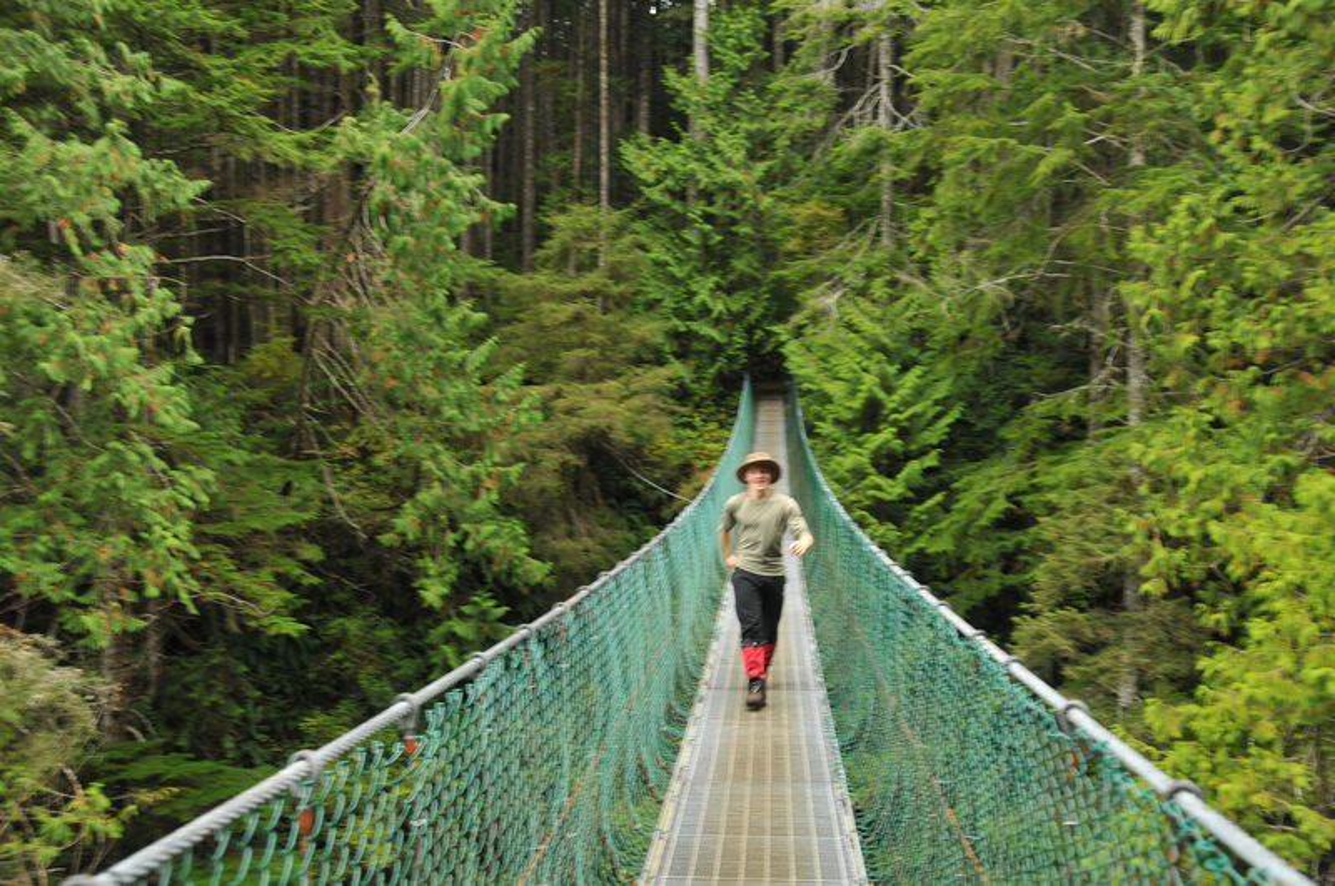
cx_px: 668
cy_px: 443
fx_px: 1222
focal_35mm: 33
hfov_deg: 57.3
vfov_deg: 39.9
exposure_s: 1/25
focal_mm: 22
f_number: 5
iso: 400
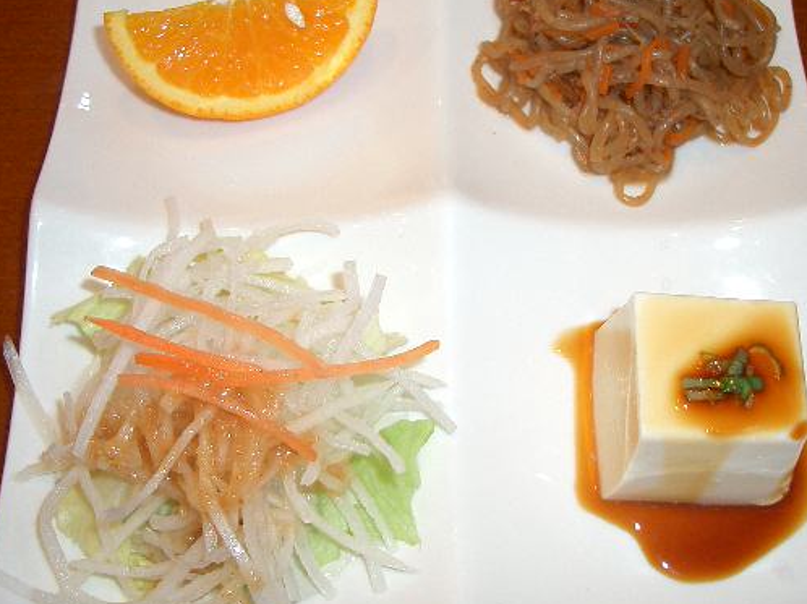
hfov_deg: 42.1
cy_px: 290
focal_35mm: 45
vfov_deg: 32.2
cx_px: 431
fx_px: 1049
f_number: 2.6
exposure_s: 1/40
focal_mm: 5.8
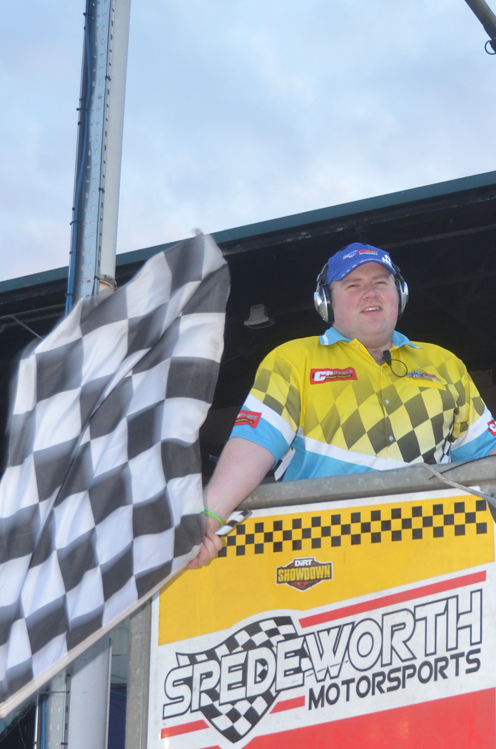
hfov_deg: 21.1
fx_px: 1329
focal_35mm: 64
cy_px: 527
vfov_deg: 31.1
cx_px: 264
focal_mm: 22
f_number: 3.8
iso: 400
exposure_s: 1/160
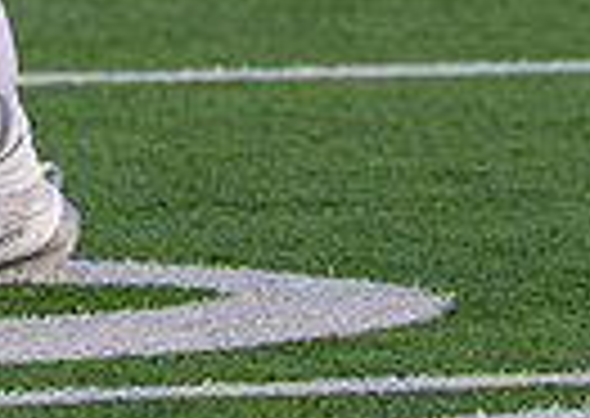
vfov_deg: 1.7
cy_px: -726
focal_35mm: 823
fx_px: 13762
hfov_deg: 2.5
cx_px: 275
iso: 400
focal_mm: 135
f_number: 2.8
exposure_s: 1/1000
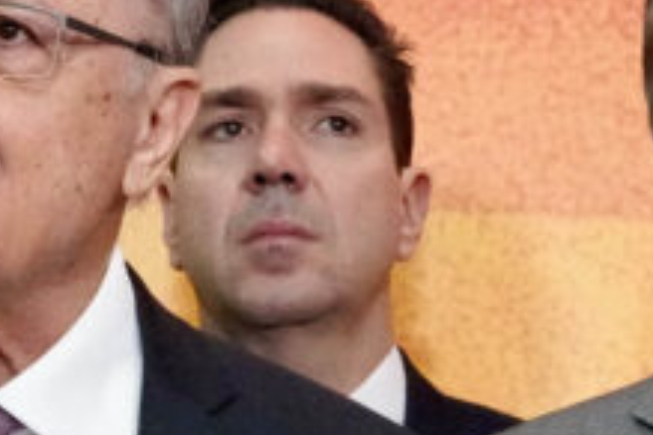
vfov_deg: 6.1
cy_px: -74
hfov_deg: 9.1
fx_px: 4050
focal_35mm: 223
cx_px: -45
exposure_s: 1/125
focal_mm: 31.9
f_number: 9
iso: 10000
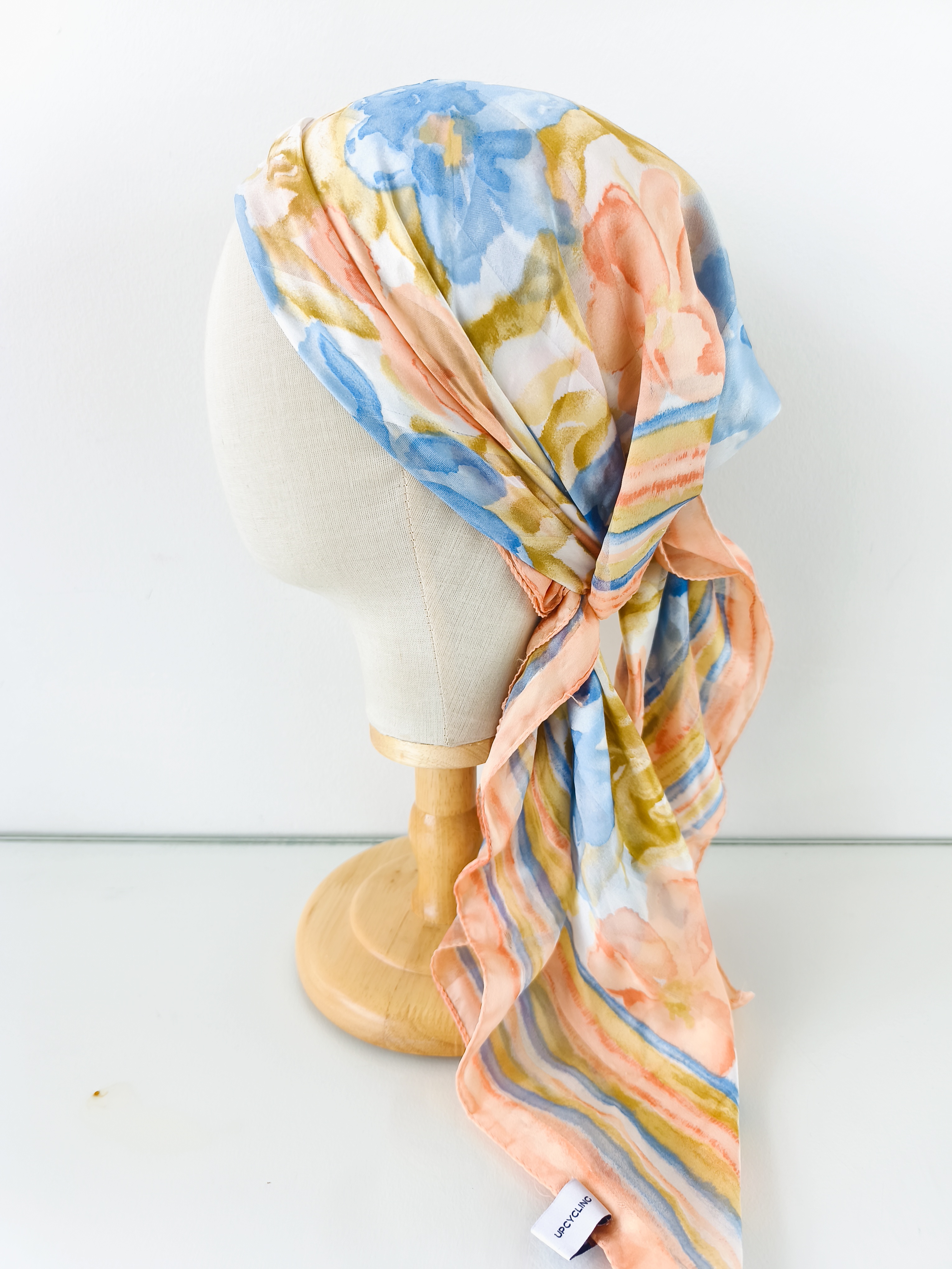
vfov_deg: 73.9
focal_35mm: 23
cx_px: 476
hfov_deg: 58.9
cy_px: 634
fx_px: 843
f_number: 1.65
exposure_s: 1/30
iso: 50
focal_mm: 6.14
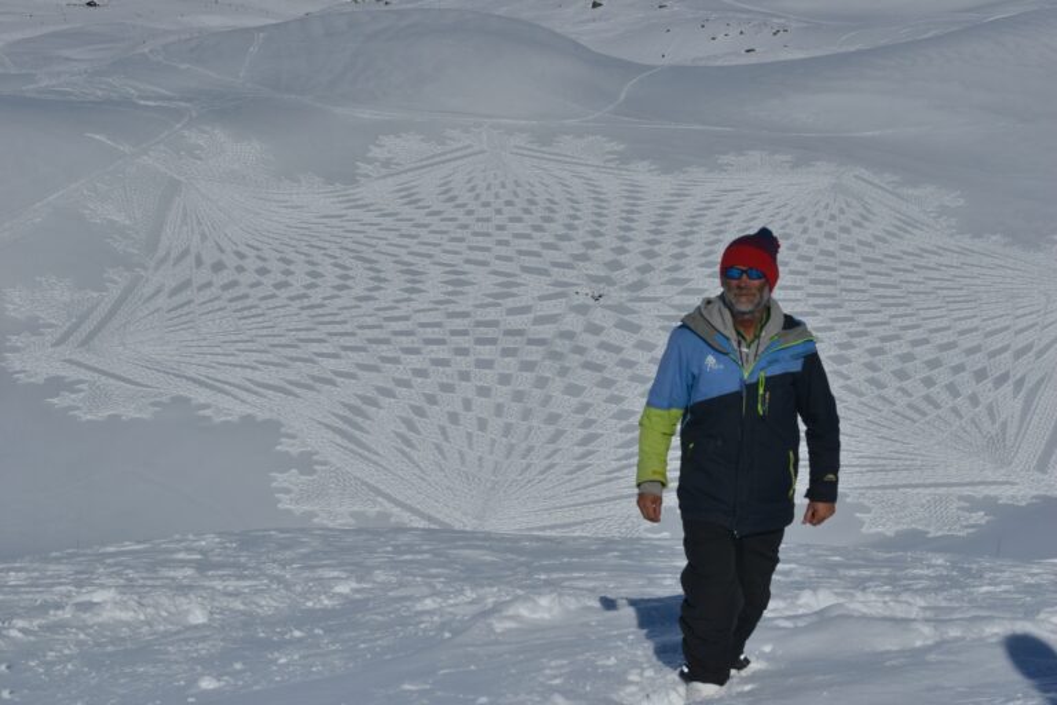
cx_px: 528
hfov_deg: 32.4
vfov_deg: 21.9
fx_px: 1820
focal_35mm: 62
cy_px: 352
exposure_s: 1/8000
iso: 800
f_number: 14
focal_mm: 62
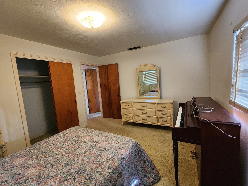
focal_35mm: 14
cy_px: 92
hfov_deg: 102.0
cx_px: 128
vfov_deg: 85.7
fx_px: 100
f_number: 2.2
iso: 400
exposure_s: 1/60
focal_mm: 2.2
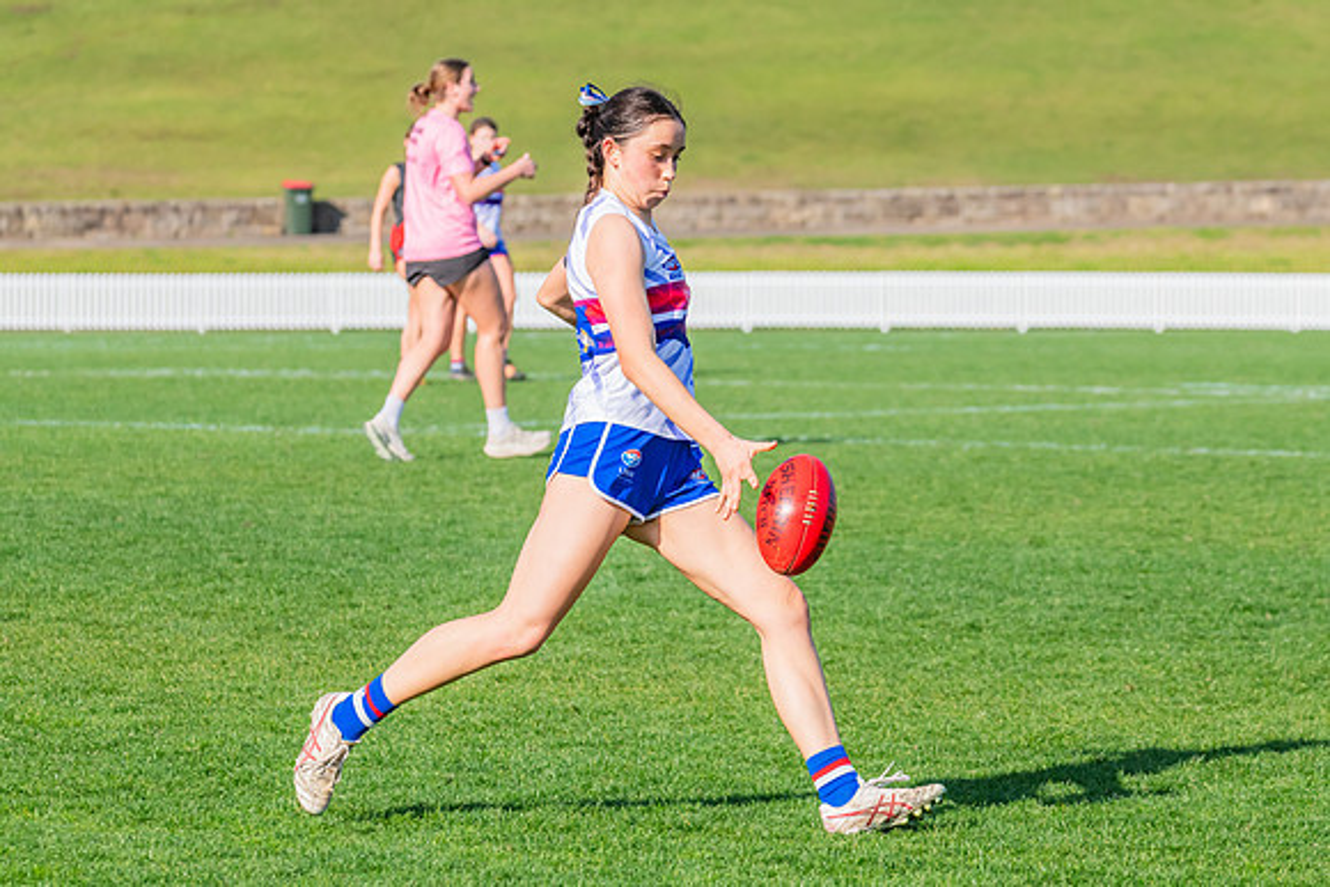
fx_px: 8026
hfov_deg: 9.5
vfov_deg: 6.3
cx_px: 665
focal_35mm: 217
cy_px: 444
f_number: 10
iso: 800
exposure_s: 1/1250
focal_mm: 210
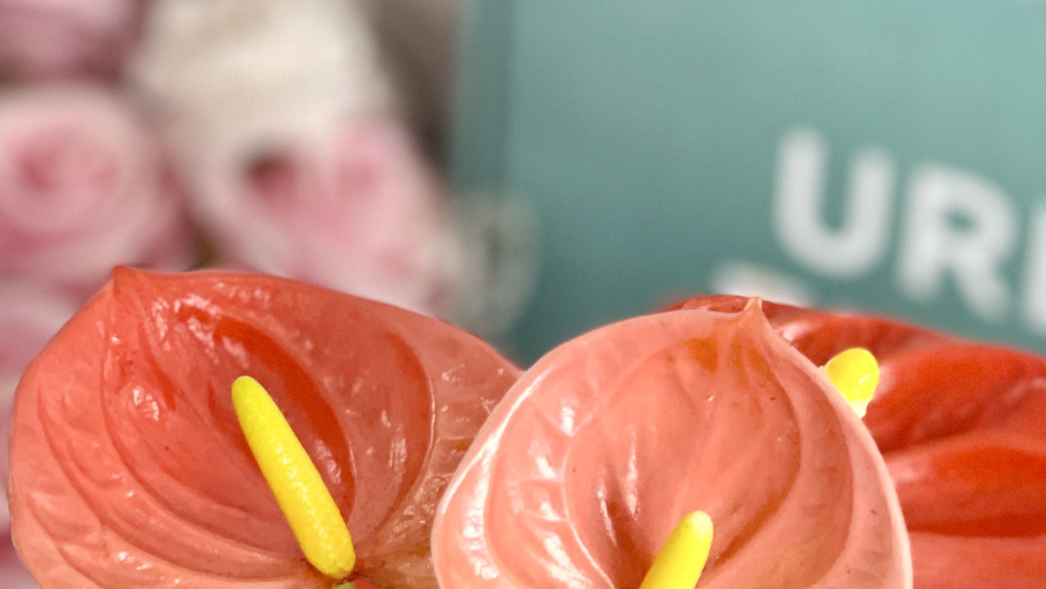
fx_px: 4105
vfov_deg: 8.1
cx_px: 684
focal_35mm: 148
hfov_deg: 14.5
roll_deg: +2.8
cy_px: 732
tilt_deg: -42.5
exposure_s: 1/33
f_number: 2.2
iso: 200
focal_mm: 7.5
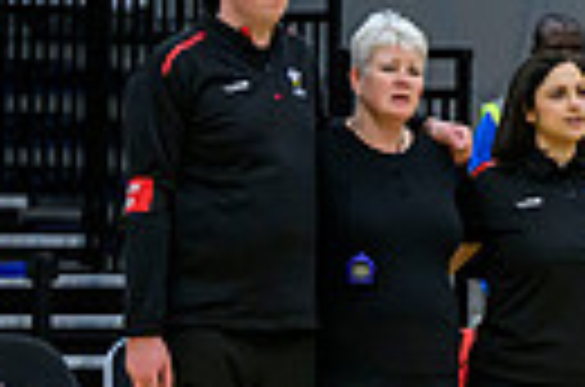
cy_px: 317
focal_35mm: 537
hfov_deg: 3.8
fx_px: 8705
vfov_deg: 2.5
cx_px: 1238
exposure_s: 1/1250
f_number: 2.8
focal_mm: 120
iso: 4000
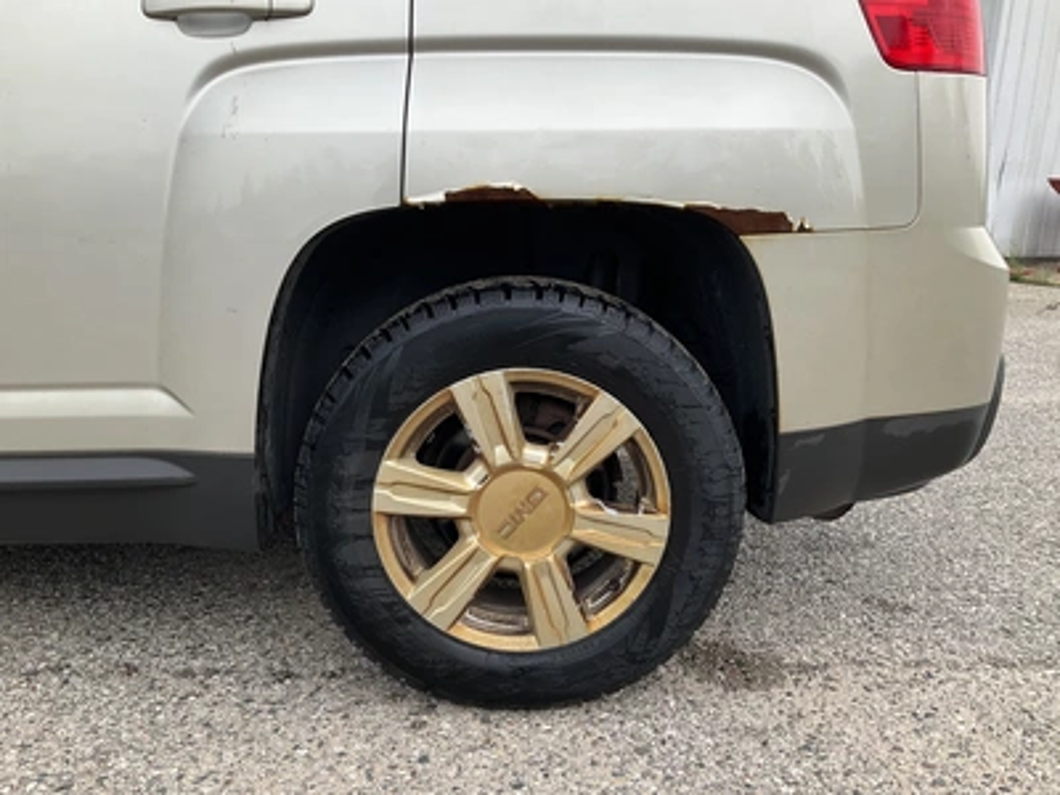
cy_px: 398
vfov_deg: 48.2
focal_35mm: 29
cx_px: 530
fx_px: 888
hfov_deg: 61.7
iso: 25
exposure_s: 1/642
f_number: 1.8
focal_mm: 3
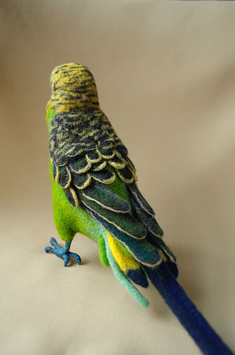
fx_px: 310
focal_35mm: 32
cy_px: 178
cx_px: 118
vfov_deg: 59.6
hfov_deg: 41.5
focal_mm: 21
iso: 100
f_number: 4
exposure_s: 1/100
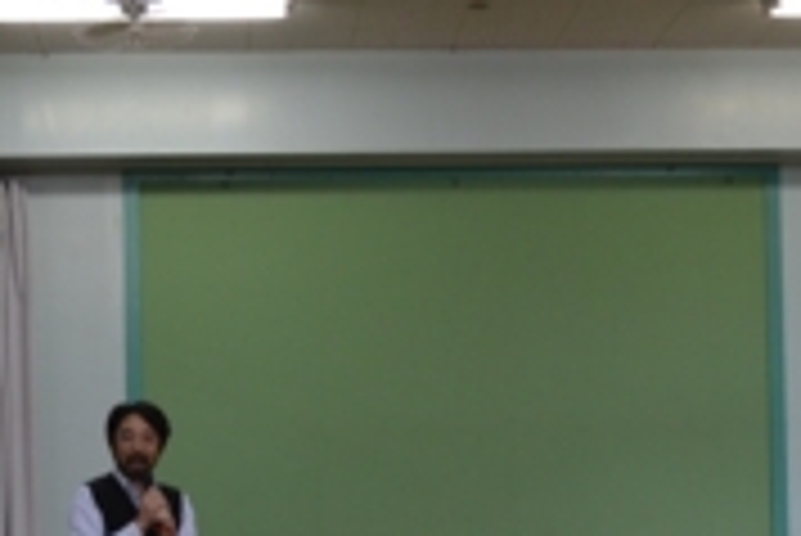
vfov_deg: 12.6
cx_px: 392
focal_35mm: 108
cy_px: 507
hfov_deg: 18.9
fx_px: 2405
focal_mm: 32
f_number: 4.8
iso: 400
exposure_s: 1/60
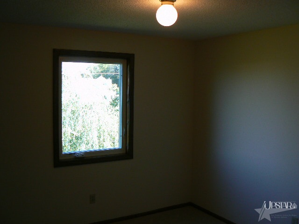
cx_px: 150
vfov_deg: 39.7
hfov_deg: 51.4
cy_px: 112
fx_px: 311
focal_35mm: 36
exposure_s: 1/40
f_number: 2.8
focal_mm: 6
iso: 80
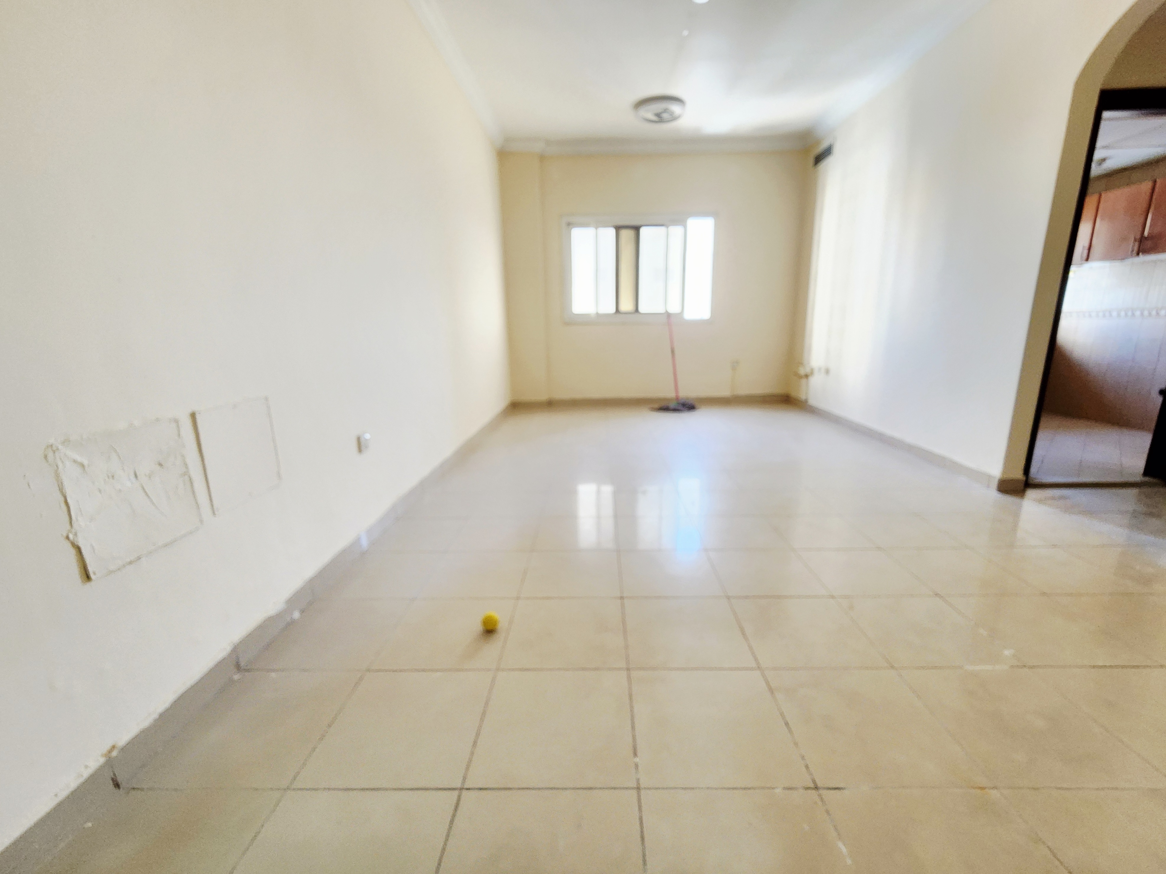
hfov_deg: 106.2
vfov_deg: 89.9
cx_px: 583
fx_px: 438
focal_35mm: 13
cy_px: 437
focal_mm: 2.2
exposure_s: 1/60.2
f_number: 2.2
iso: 400
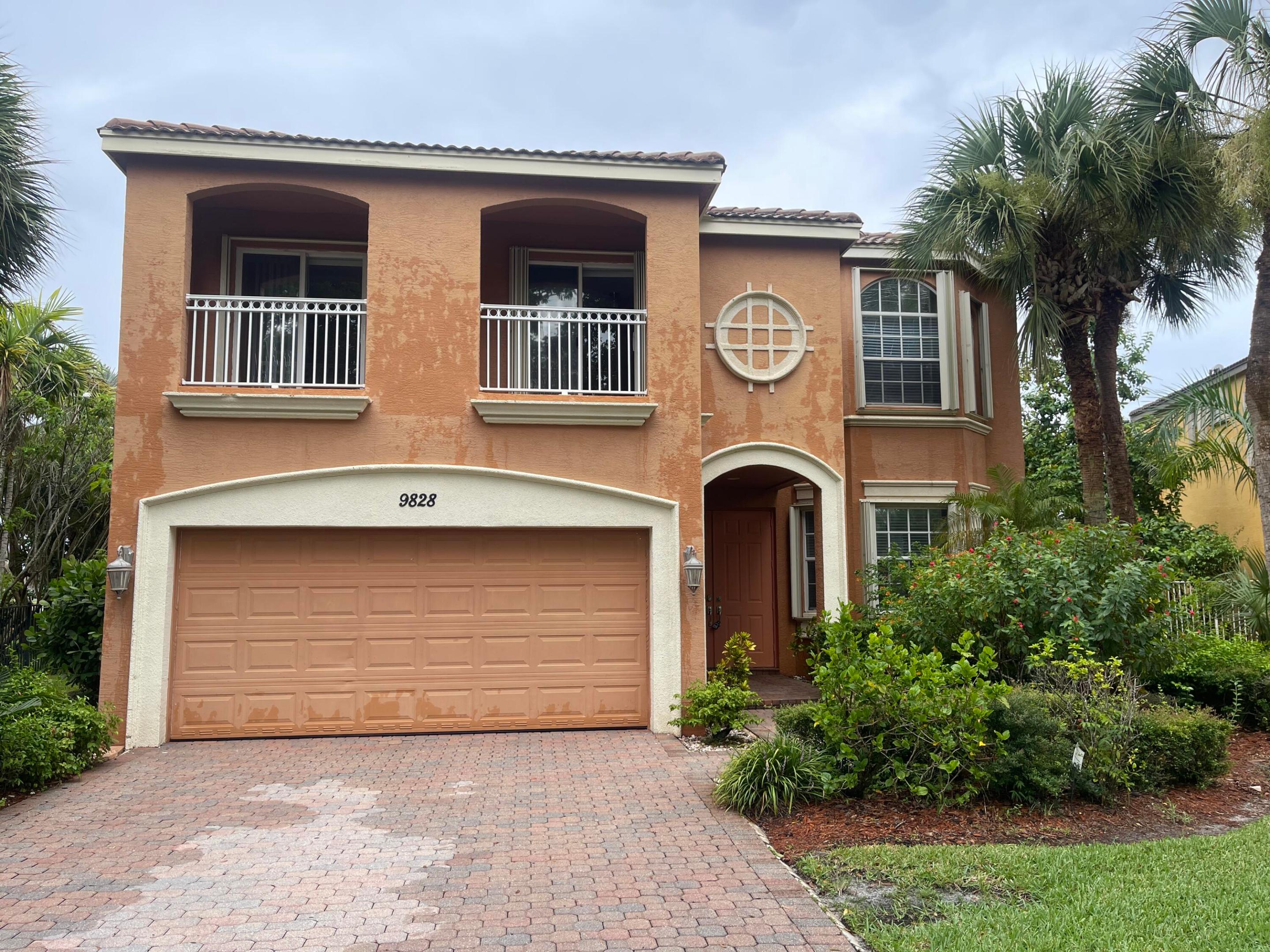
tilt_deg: +5.6
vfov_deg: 54.9
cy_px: 476
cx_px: 635
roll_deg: +0.3
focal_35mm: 25
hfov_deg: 69.4
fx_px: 917
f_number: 1.6
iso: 32
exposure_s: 1/1130
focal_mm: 5.1
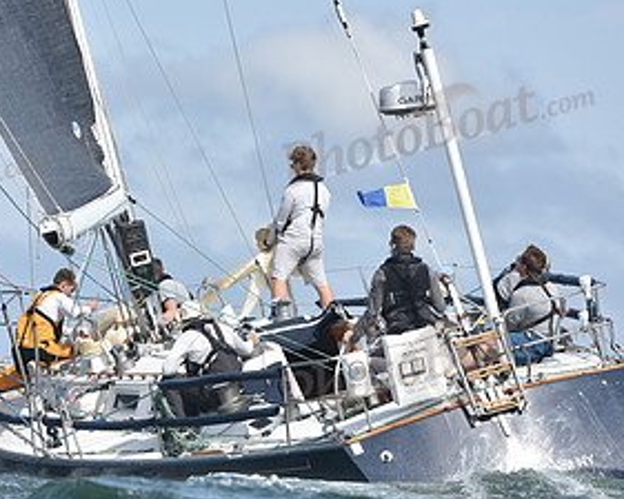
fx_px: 6263
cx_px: 169
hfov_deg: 5.7
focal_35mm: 339
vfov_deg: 4.6
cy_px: 276
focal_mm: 175
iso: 200
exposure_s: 1/2500
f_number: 4.5
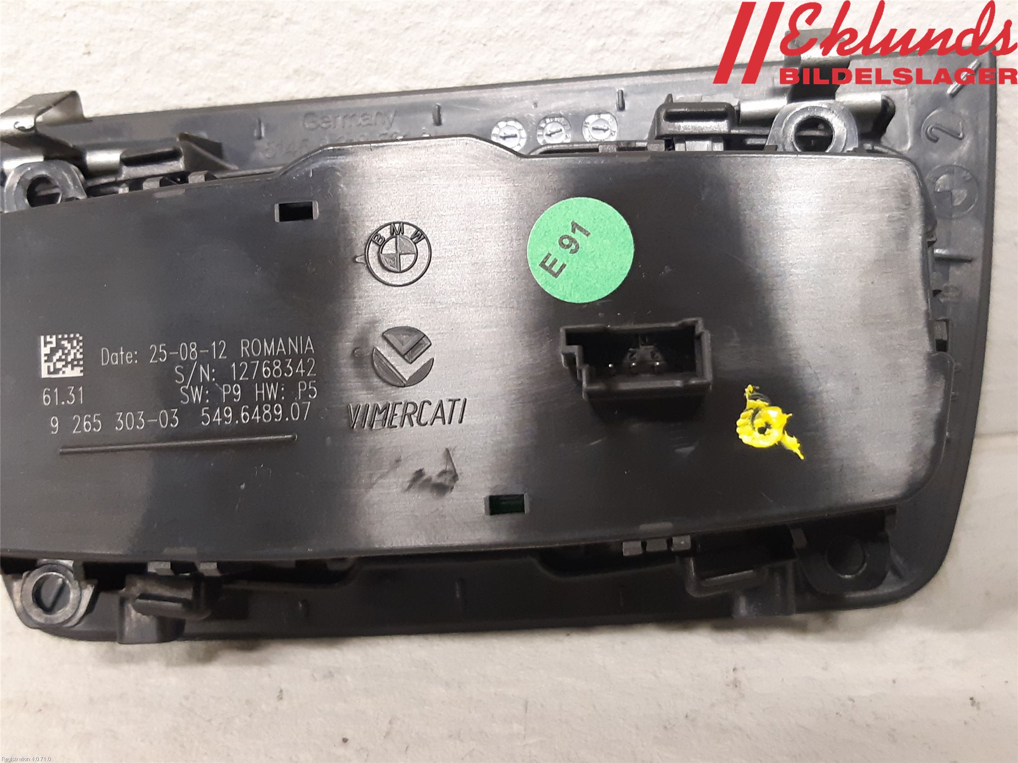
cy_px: 382
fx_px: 765
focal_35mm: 26
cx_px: 509
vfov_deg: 53.1
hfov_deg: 67.3
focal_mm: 3.93
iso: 250
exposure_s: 1/24
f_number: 1.7
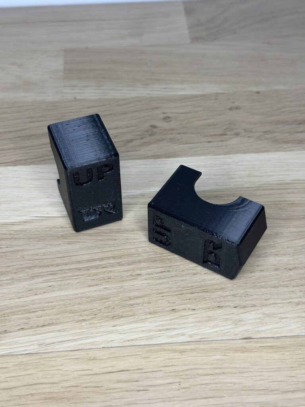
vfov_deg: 39.7
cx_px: 152
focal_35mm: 48
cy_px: 204
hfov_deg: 30.3
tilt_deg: -46.5
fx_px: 564
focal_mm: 6.76
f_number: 1.78
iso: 50
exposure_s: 1/50
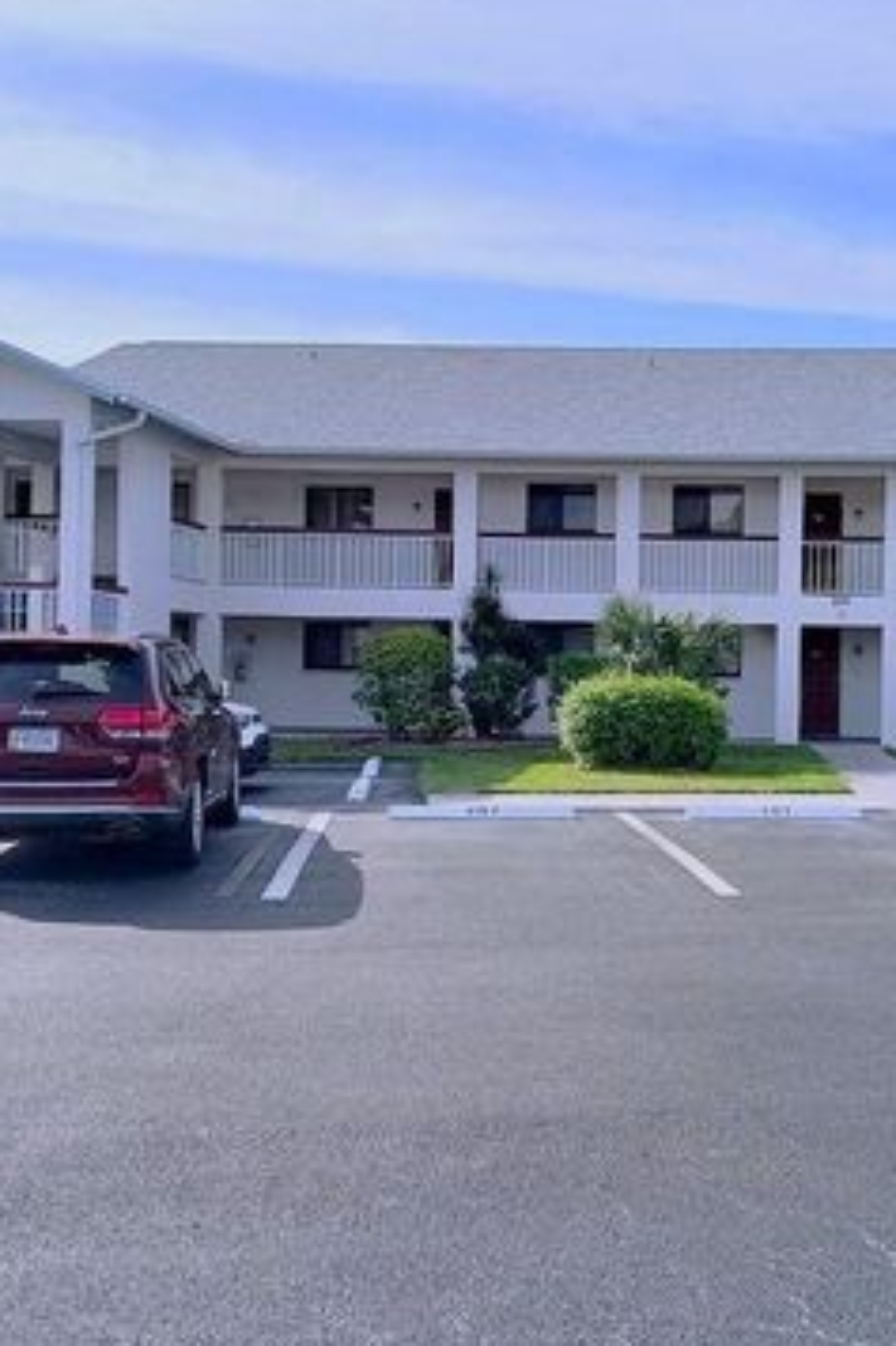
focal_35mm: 38
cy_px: 682
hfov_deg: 34.4
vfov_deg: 50.7
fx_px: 1420
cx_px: 662
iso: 20
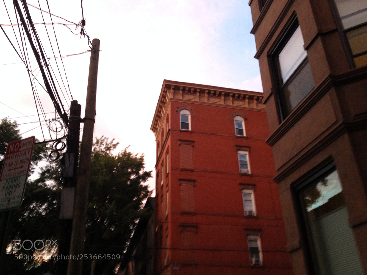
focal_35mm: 35
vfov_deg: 40.7
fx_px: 371
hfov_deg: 52.6
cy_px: 138
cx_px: 184
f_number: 2.4
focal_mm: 4.28
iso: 125
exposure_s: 1/20
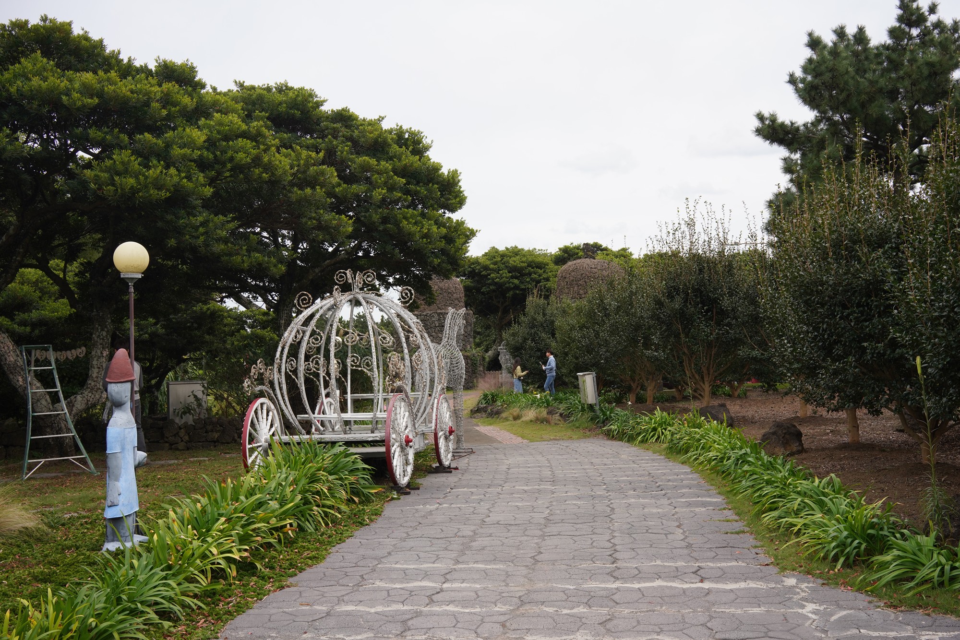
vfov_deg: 37.9
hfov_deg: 54.4
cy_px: 320
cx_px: 480
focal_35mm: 35
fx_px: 933
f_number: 11
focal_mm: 35
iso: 400
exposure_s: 1/100
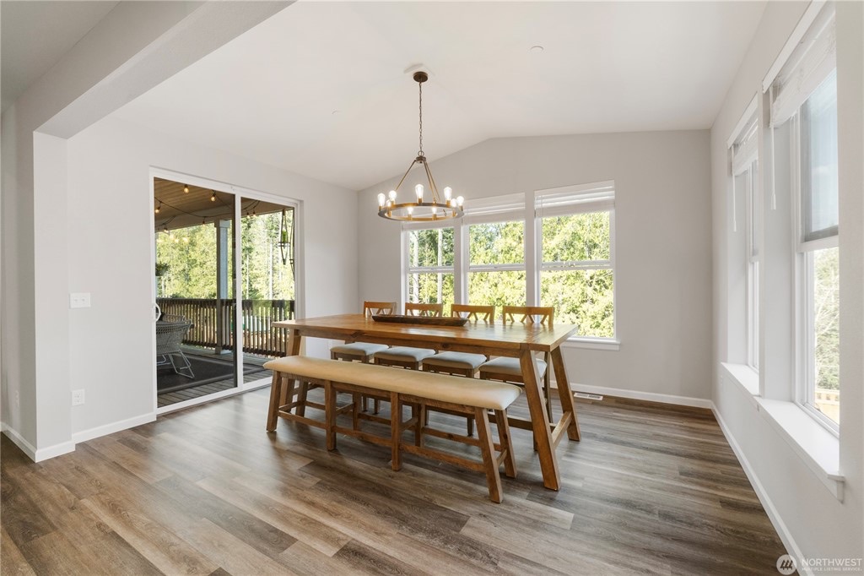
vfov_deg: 77.3
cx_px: 432
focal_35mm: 15
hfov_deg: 100.4
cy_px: 288
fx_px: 360
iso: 800
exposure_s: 1/4
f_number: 8
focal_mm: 10
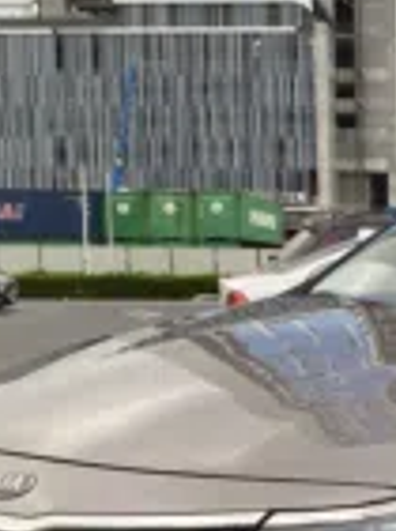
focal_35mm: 74
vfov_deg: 26.0
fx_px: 1134
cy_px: 414
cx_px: 498
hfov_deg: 18.6
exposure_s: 1/165
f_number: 1.8
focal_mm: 4.25
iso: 32
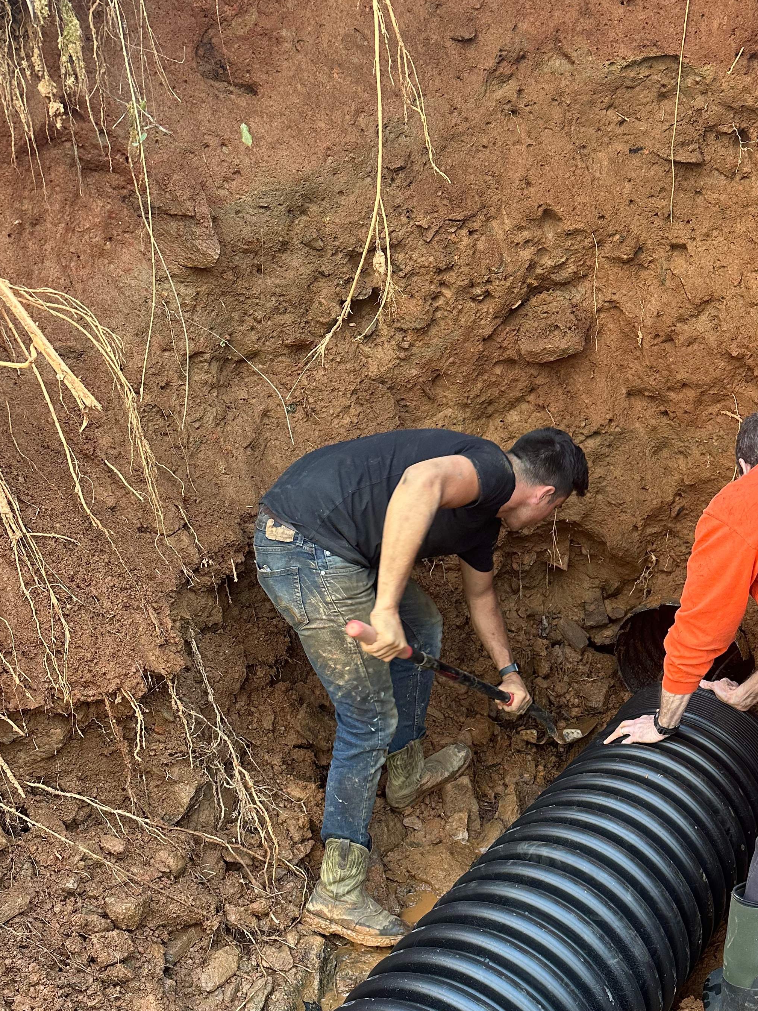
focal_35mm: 36
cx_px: 535
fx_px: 1051
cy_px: 756
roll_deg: -0.3
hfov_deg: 39.0
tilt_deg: -31.6
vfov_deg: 49.3
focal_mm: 6.86
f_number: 1.78
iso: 250
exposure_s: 1/105
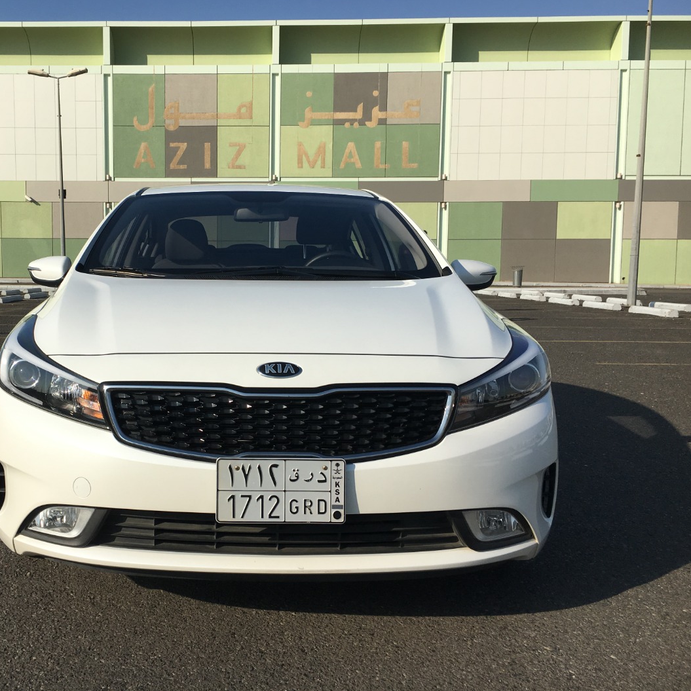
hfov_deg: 46.6
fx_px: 790
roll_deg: +0.4
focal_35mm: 35
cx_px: 236
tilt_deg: -4.8
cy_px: 341
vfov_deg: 47.2
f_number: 2.2
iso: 25
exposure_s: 1/2849
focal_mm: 4.15
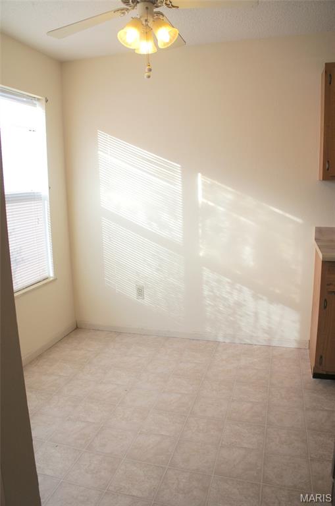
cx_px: 168
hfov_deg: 47.8
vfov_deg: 67.5
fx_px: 378
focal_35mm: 27
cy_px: 253
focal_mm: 18
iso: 200
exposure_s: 1/160
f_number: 4
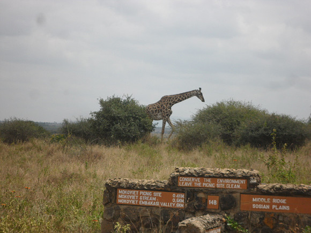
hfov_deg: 14.6
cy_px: 116
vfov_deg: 11.0
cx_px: 156
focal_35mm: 135
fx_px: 1213
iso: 80
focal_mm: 24.5
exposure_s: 1/350
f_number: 5.9
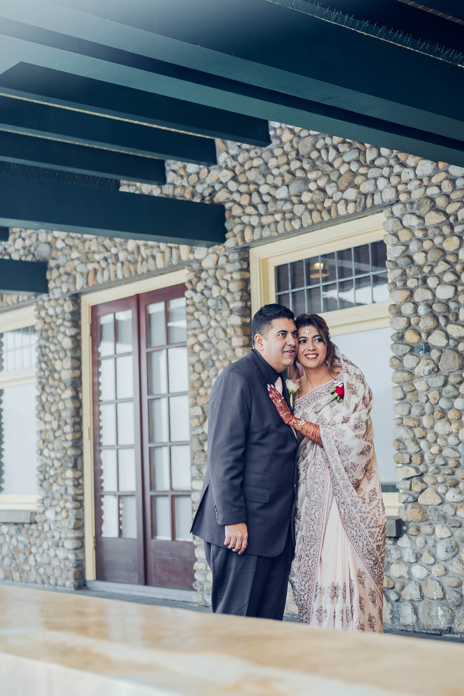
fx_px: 1015
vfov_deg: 37.9
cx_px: 247
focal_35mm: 53
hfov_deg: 25.7
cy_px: 348
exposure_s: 1/50
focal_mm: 35
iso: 80
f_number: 1.8
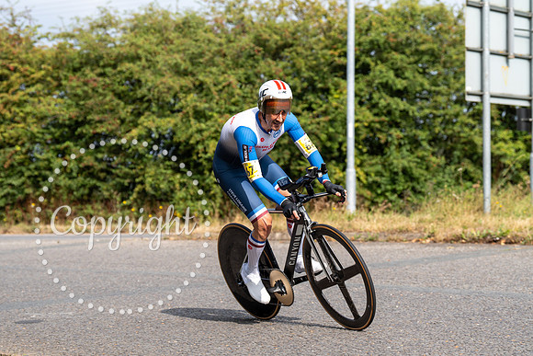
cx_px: 266
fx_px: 1333
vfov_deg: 15.2
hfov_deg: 22.6
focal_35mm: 90
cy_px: 178
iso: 125
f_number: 4
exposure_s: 1/1000
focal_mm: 90
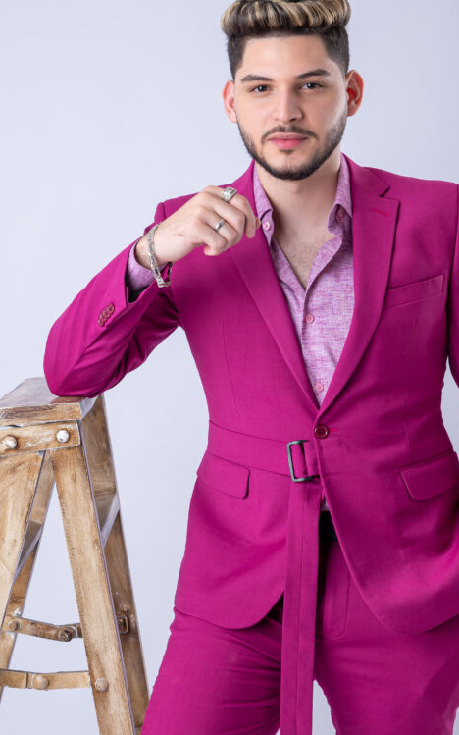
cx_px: 234
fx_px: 1561
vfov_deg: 26.5
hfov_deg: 16.7
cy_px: 400
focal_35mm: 78
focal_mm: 56
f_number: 5.6
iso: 200
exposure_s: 1/200
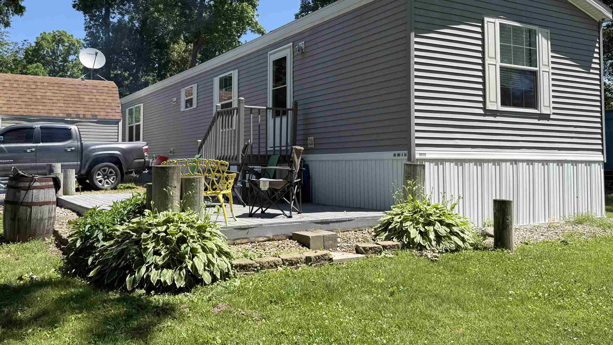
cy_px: 138
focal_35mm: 33
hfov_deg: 59.4
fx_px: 536
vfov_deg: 35.5
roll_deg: -0.1
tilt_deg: +3.8
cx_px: 279
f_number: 1.78
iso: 80
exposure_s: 1/2703
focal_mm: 6.76
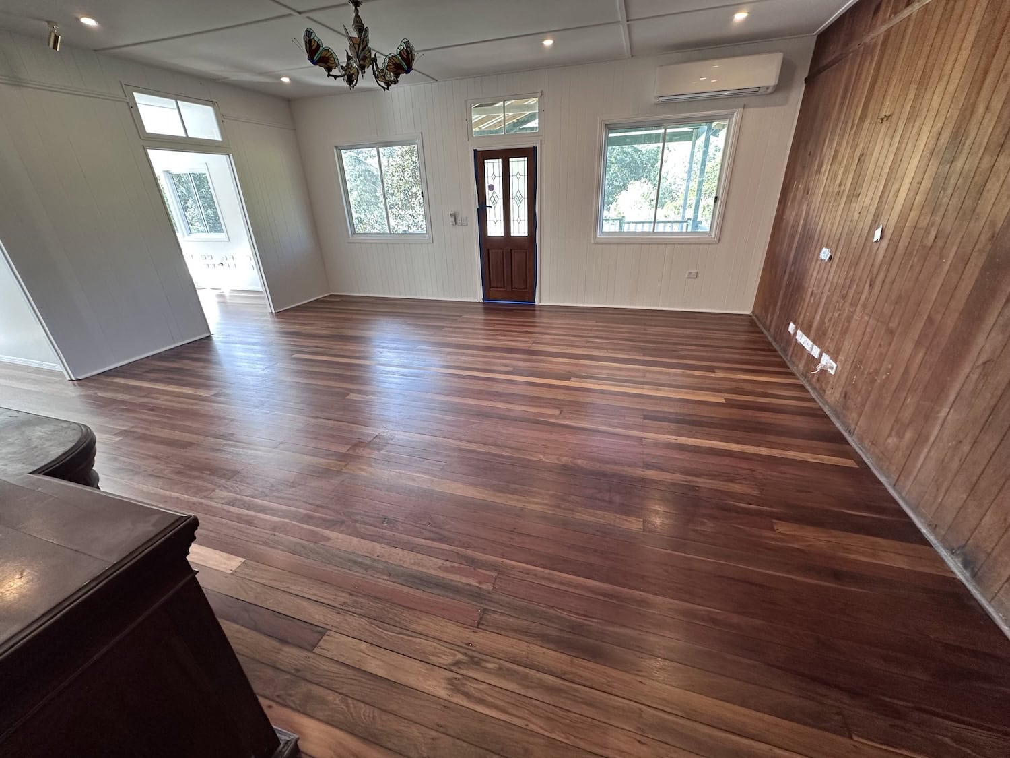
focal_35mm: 14
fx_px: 408
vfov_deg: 85.7
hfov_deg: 102.1
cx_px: 505
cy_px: 379
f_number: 2.2
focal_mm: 2.2
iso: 160
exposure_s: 1/100
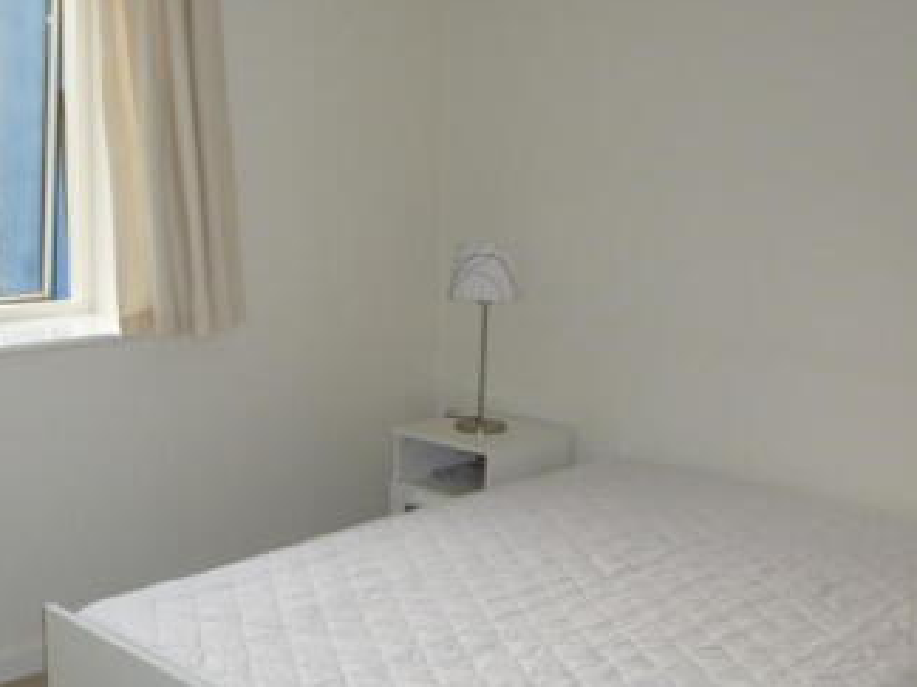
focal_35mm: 45
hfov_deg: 41.7
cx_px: 324
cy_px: 403
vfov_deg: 32.1
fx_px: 1192
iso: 200
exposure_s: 1/60
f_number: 3.1
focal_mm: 4.5
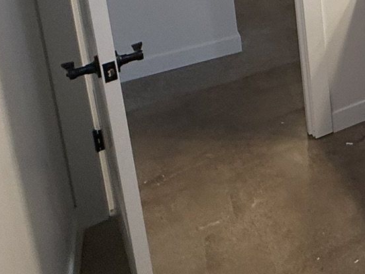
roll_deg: -1.0
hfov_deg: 24.9
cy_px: -118
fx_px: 549
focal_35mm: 52
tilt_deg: -11.6
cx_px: 588
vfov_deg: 23.4
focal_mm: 2.22
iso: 160
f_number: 2.2
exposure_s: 1/120
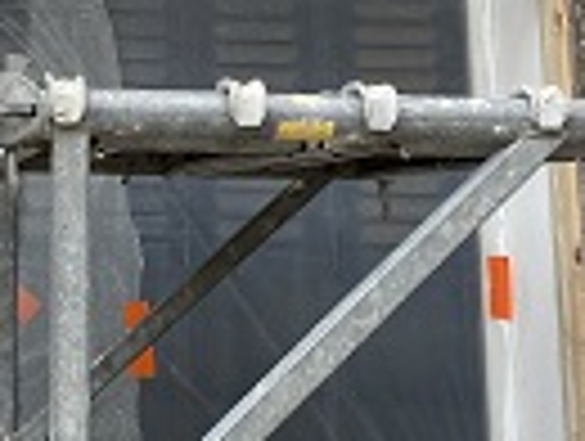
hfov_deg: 23.6
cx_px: 36
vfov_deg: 17.7
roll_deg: -1.4
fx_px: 1354
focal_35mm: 80
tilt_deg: +12.8
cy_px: -76
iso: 32
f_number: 1.8
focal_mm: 4.25
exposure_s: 1/927
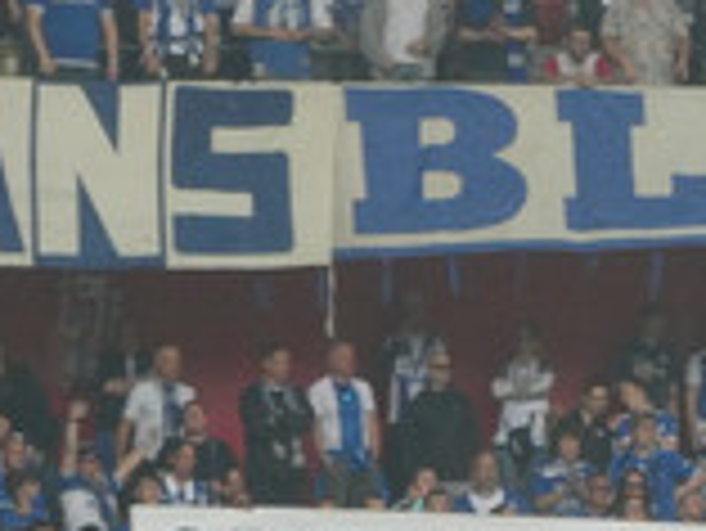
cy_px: 842
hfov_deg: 2.3
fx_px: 17819
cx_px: 922
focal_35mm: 873
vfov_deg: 1.7
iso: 320
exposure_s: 1/80
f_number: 5.6
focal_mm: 38.4
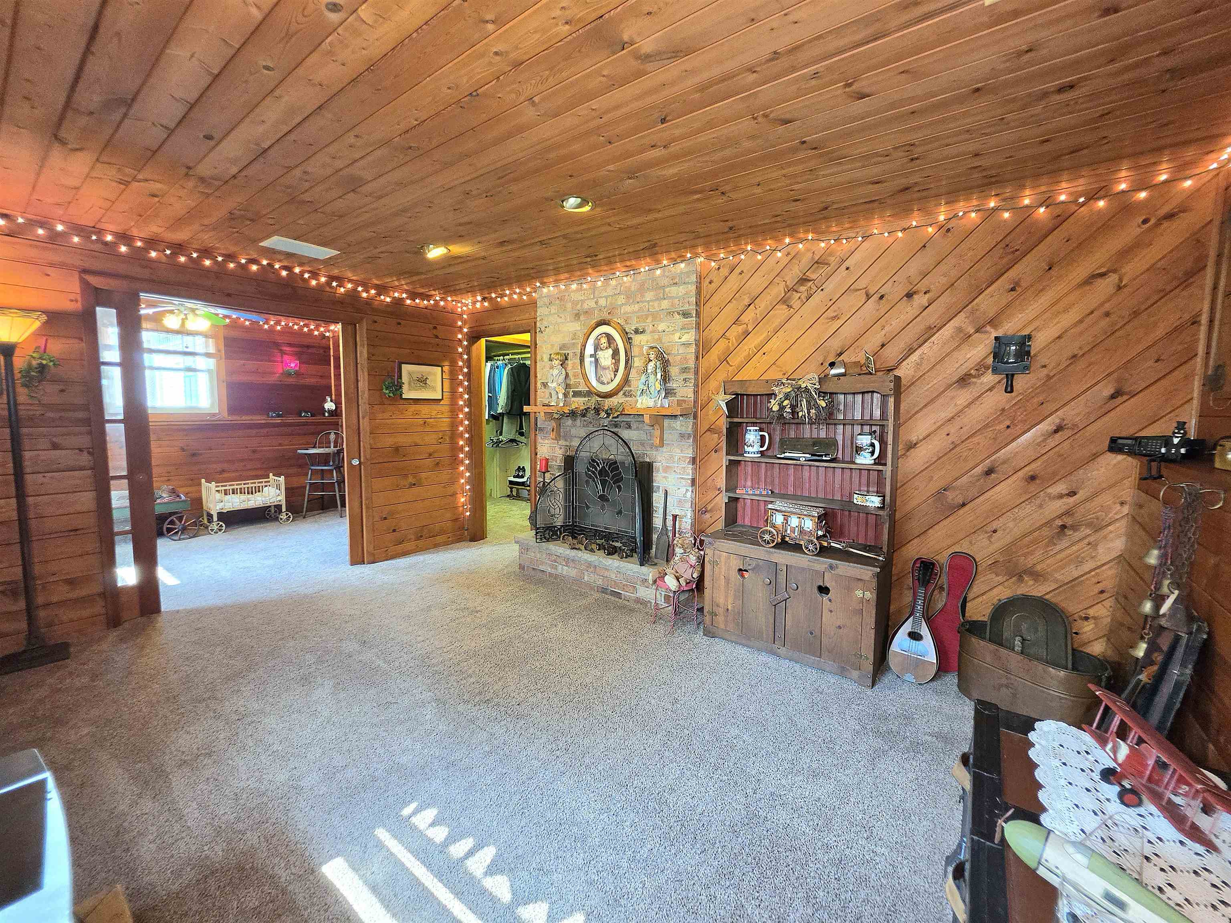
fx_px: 462
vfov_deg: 89.9
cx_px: 616
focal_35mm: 13
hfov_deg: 106.2
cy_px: 462
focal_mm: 2.2
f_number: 1.9
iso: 250
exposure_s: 1/60.2
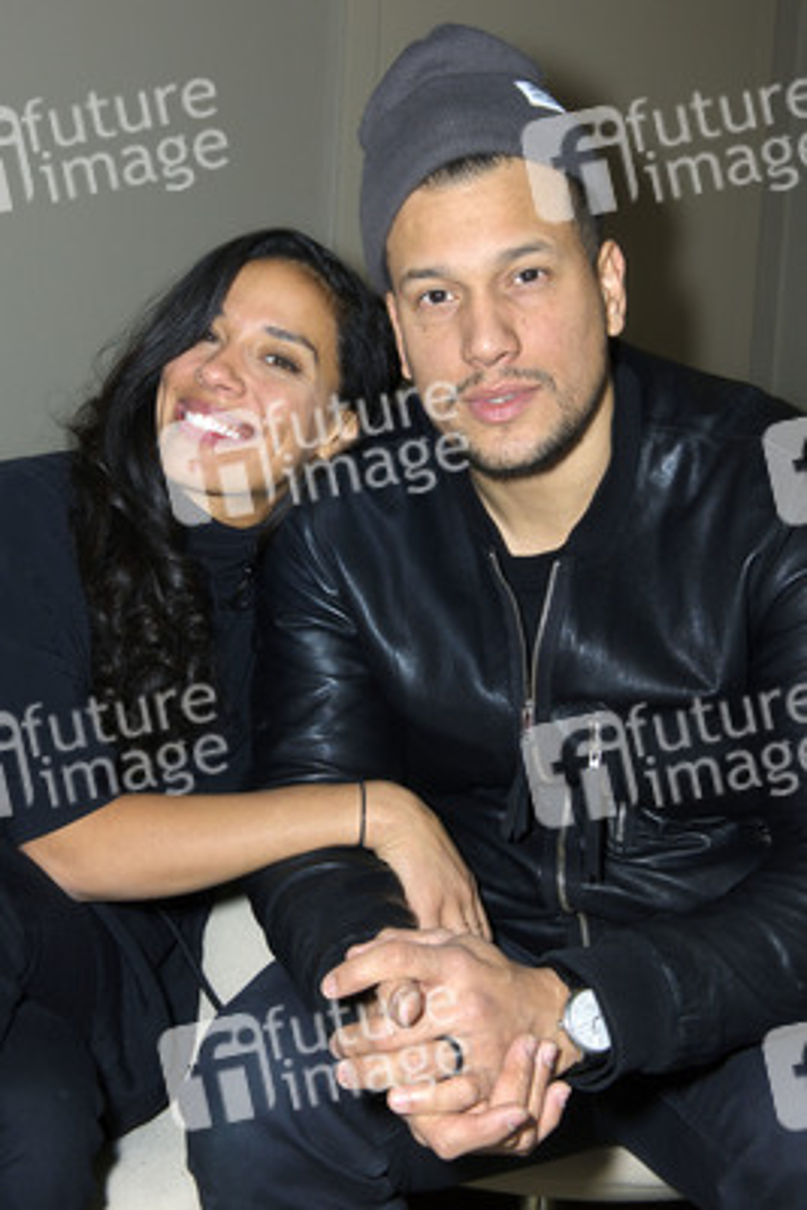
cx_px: 404
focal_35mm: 40
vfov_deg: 48.4
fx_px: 1344
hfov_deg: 33.4
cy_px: 605
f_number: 9
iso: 800
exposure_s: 1/100
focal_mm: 40
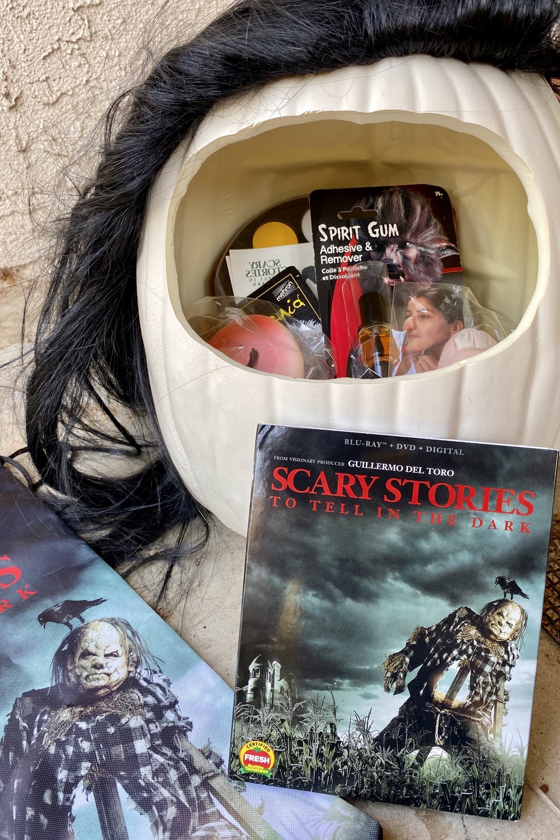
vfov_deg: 65.5
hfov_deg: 46.4
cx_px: 263
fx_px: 653
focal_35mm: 28
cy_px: 432
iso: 32
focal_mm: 4.25
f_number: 1.8
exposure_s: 1/122
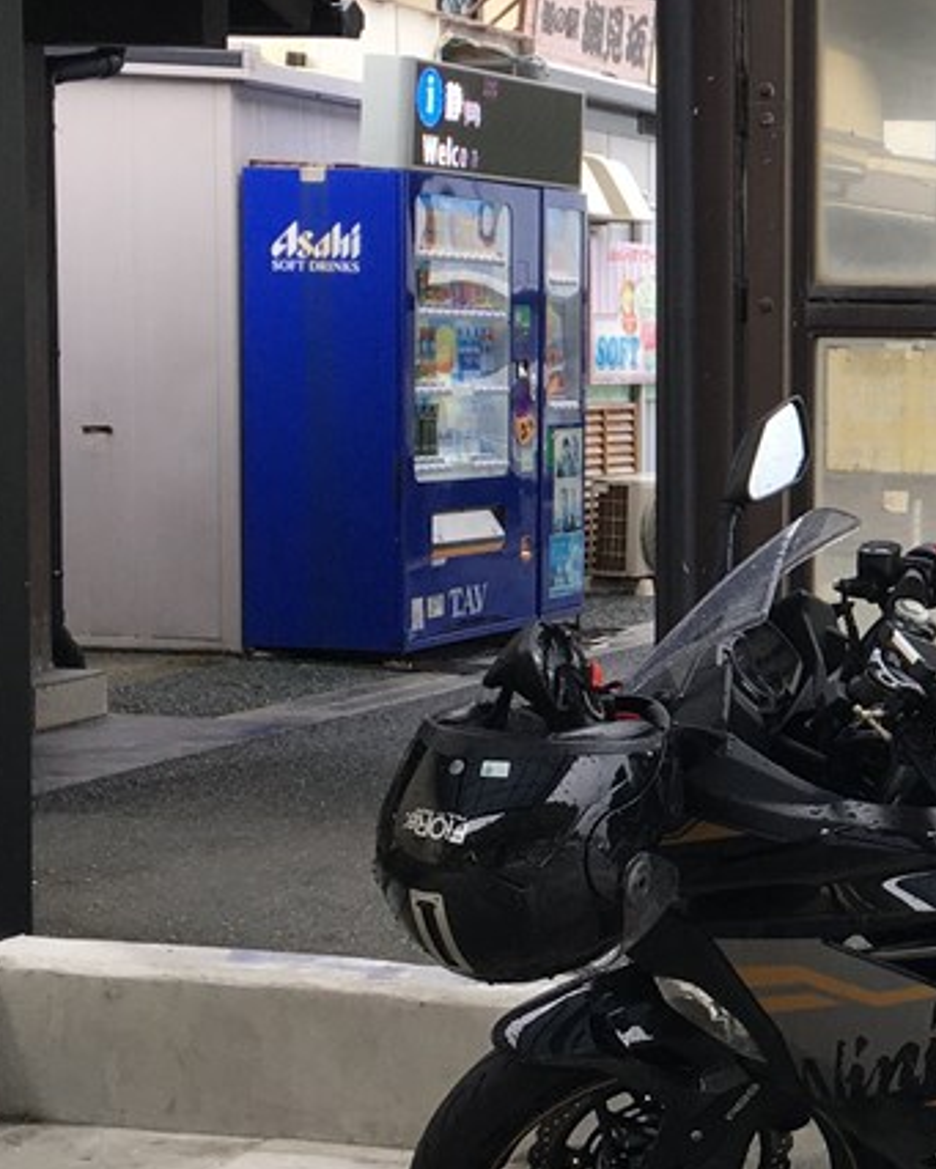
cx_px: 1298
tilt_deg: -3.2
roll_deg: -0.5
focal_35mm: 85
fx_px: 2942
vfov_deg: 22.5
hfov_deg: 16.8
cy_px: 560
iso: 32
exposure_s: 1/120
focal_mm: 4.15
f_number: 2.2
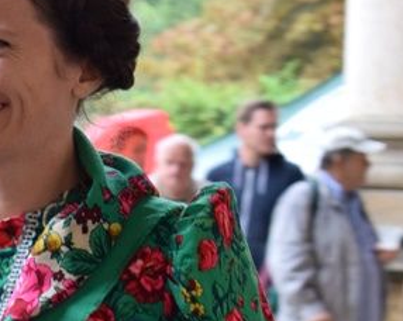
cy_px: 288
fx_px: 3307
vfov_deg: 5.6
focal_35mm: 278
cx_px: -192
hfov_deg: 6.9
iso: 560
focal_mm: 55
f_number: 5.6
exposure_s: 1/60
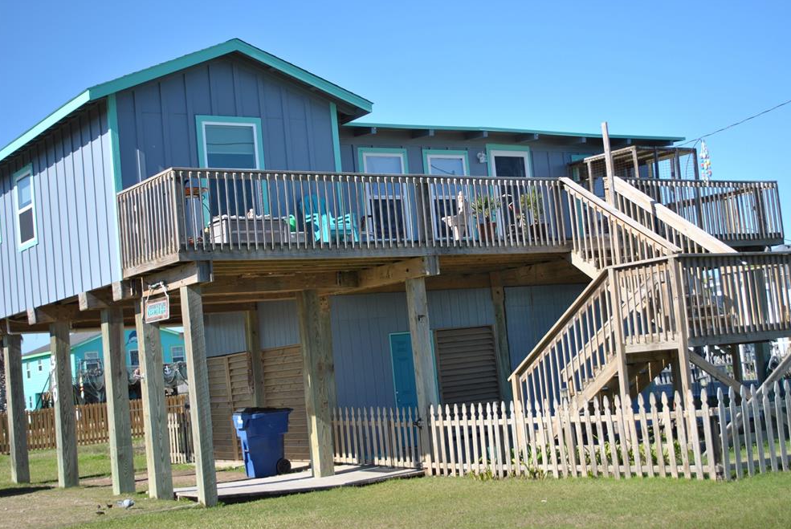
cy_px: 259
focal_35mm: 53
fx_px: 1166
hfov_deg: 37.5
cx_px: 406
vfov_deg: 25.6
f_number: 5
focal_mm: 34
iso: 110
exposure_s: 1/500
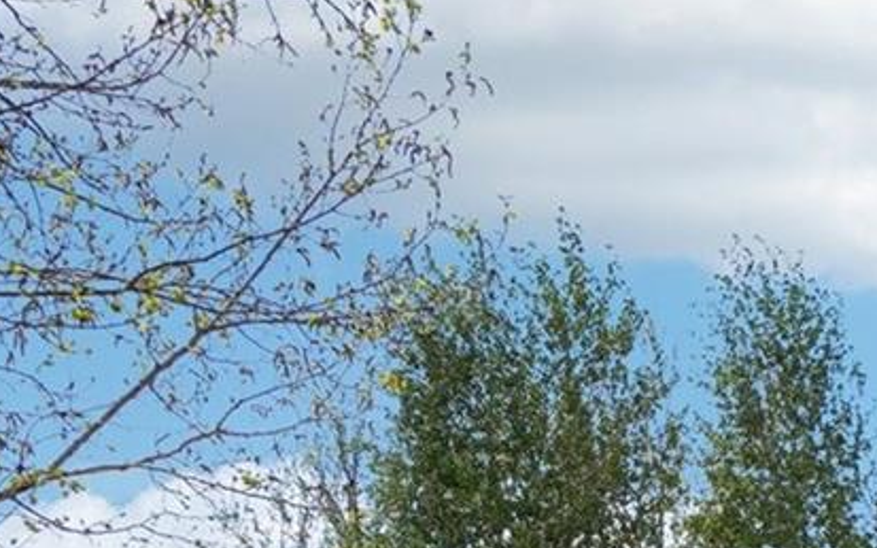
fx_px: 1697
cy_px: 920
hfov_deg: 27.7
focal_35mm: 71
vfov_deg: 16.1
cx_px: 820
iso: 100
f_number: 8
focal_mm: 12
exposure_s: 1/250
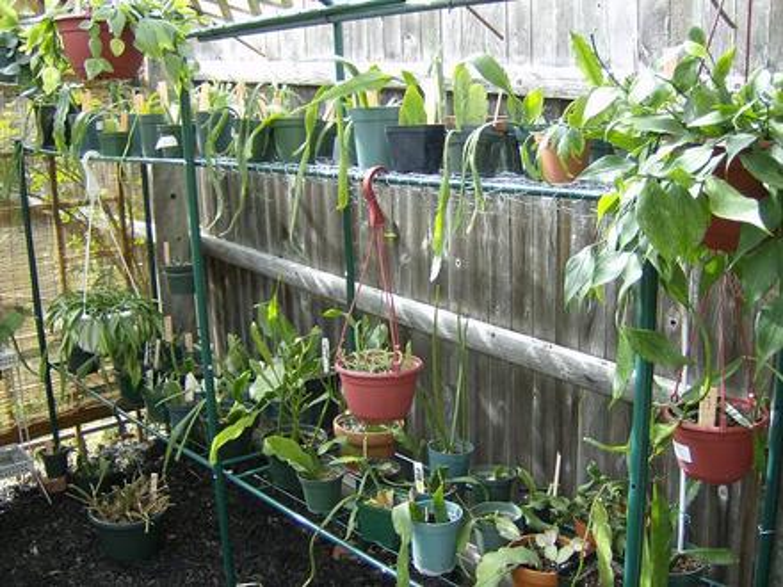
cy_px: 294
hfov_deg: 51.4
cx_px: 392
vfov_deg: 39.7
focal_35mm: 36
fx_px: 814
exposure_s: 1/99
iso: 100
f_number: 2.8
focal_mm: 6
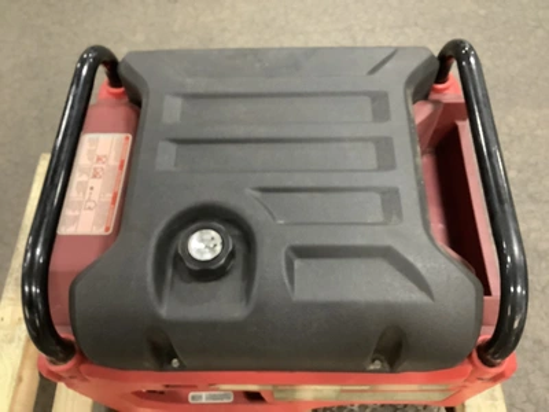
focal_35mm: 31
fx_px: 492
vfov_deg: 45.4
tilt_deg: -61.3
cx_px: 274
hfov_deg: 58.4
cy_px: 206
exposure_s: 1/30
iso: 640
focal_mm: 3.3
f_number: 2.4
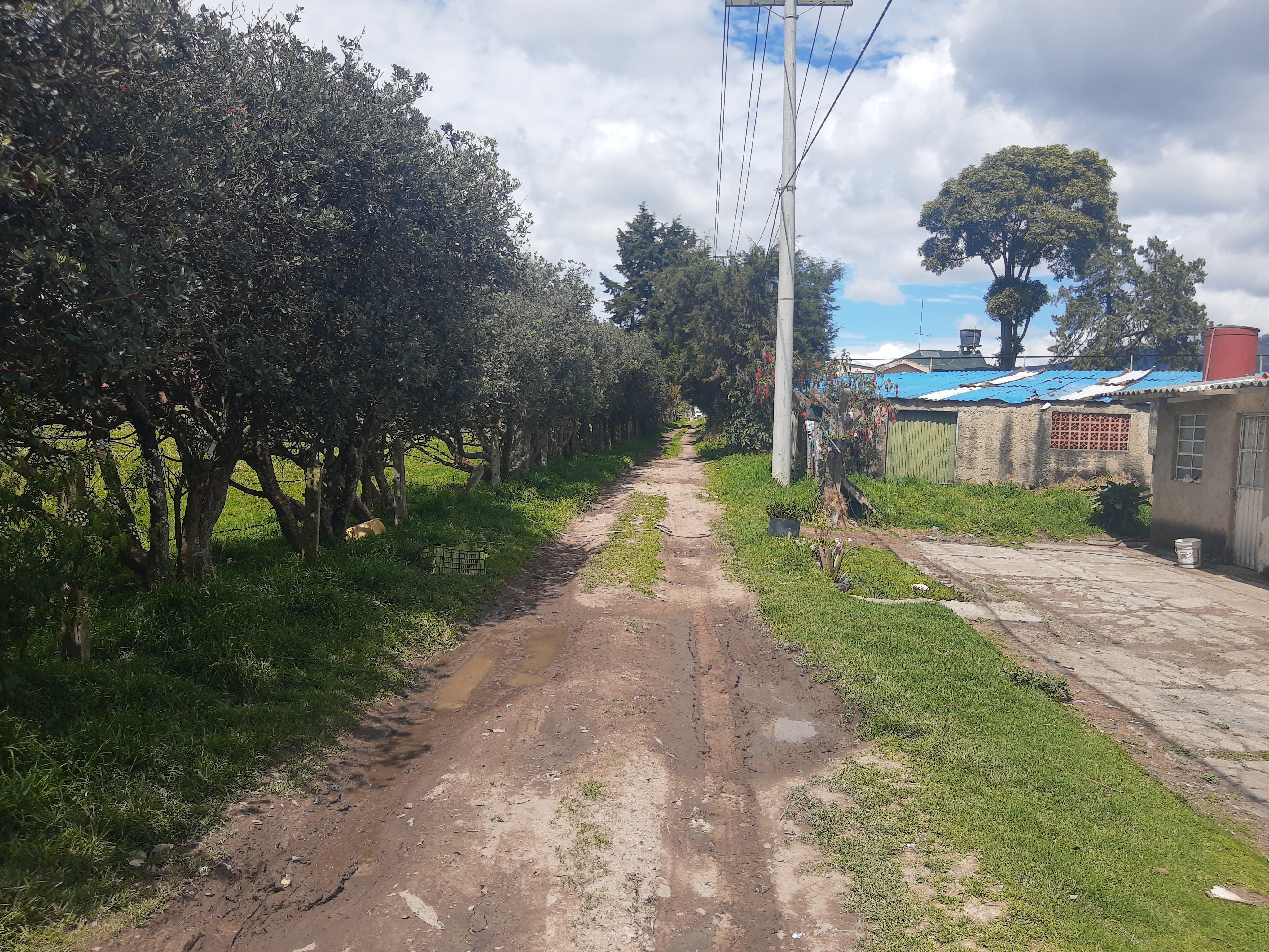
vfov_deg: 53.1
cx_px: 634
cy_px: 476
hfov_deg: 67.3
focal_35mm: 26
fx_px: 953
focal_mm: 3.95
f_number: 1.8
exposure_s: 1/1479
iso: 40
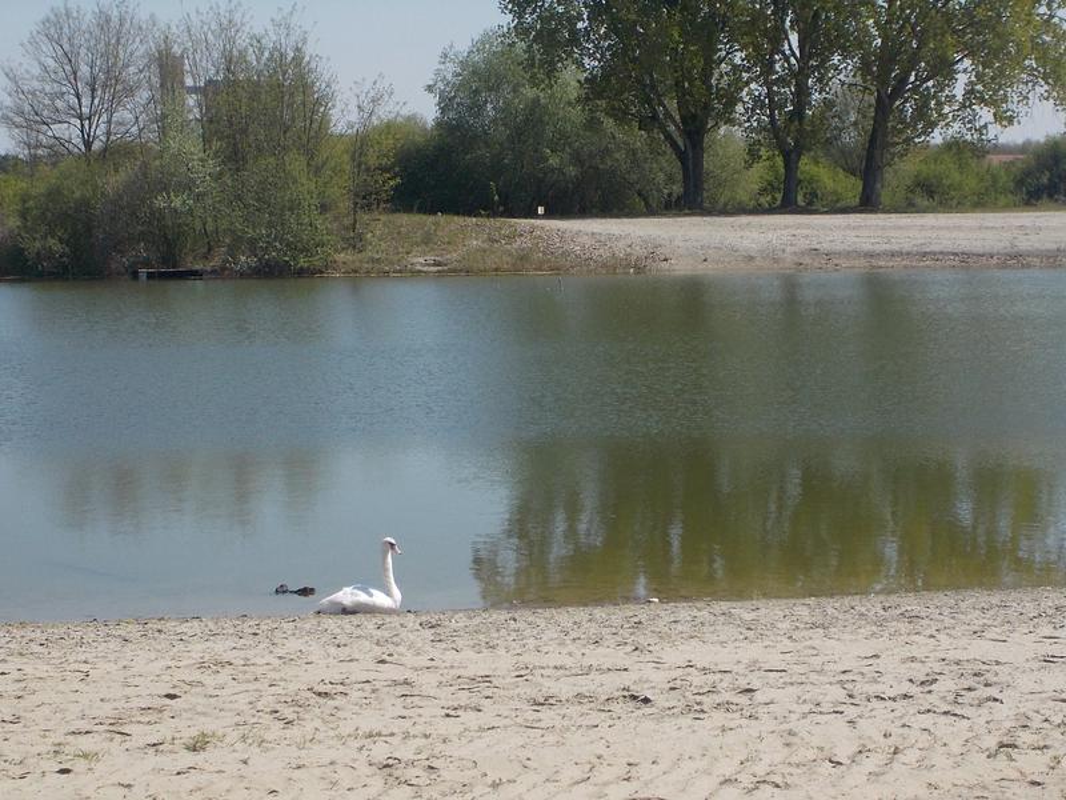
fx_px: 2679
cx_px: 533
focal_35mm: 87
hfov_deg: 22.5
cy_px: 400
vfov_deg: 17.0
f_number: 5.9
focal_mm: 12.3
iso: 125
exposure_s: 1/500
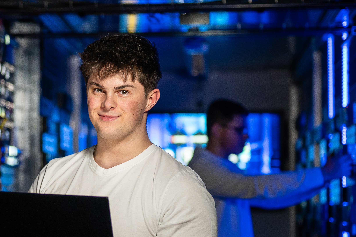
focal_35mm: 123
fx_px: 1216
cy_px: 162
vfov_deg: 11.1
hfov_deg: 16.5
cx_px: 56
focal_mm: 50
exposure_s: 1/100
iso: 640
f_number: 1.8
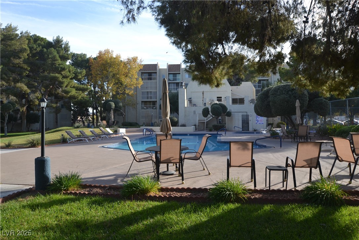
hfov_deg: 70.4
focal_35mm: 26
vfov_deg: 50.4
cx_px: 180
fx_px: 254
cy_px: 120
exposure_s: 1/160
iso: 100
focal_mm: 17
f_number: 6.3
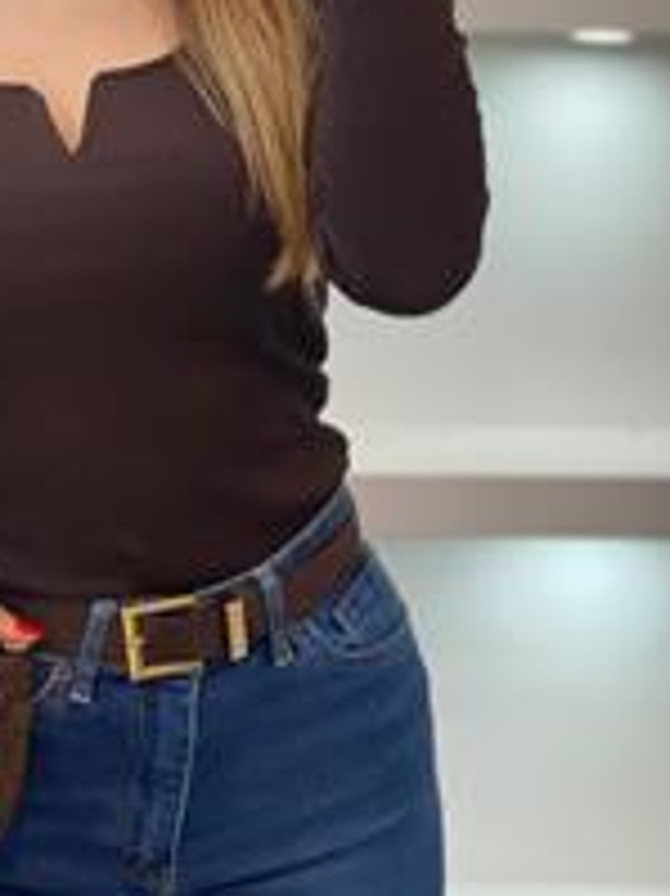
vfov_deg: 18.0
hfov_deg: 13.6
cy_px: 155
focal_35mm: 108
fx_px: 2790
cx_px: 166
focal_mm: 6
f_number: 2
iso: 100
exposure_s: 1/100
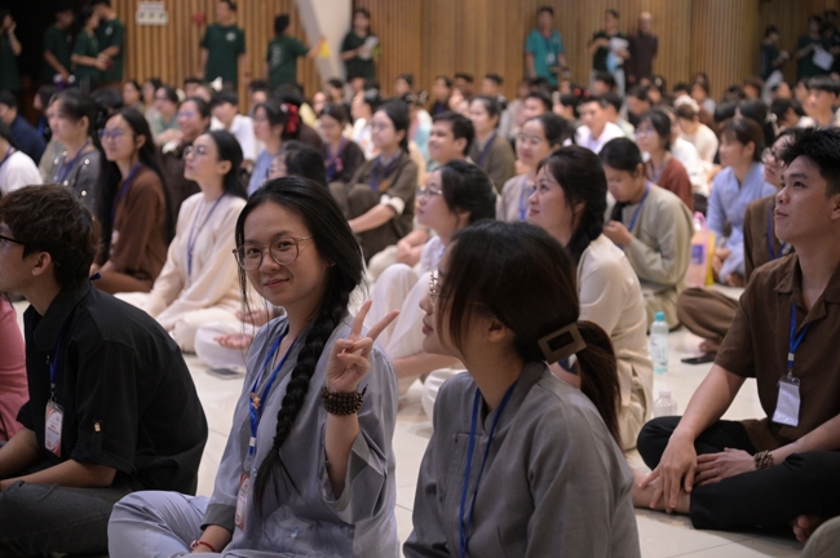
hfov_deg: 28.9
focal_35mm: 70
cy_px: 279
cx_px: 420
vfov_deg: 19.4
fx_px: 1632
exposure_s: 1/160
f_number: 4
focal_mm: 70
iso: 5000
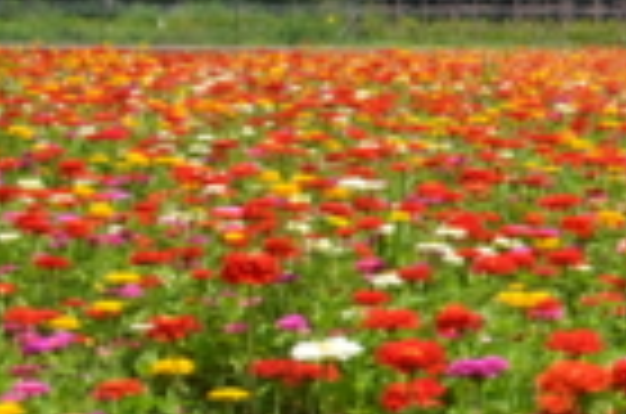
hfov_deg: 10.1
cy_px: 83
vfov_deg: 7.9
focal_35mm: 173
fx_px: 3001
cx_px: 1581
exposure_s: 1/250
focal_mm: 20
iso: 100
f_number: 8
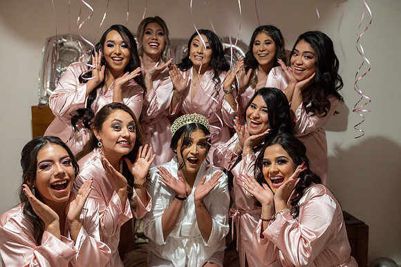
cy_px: 134
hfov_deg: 54.4
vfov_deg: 37.9
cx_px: 200
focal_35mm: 35
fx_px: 390
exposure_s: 1/125
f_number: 3.5
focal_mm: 35
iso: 1600
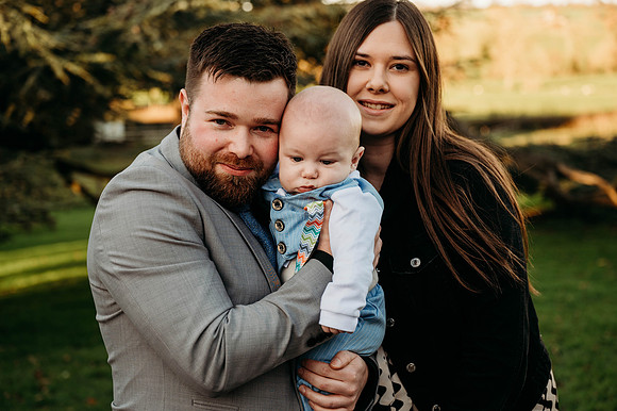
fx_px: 1096
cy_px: 206
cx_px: 308
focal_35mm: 64
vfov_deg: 21.2
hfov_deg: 31.4
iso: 100
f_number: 4
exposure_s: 1/320
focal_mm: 64
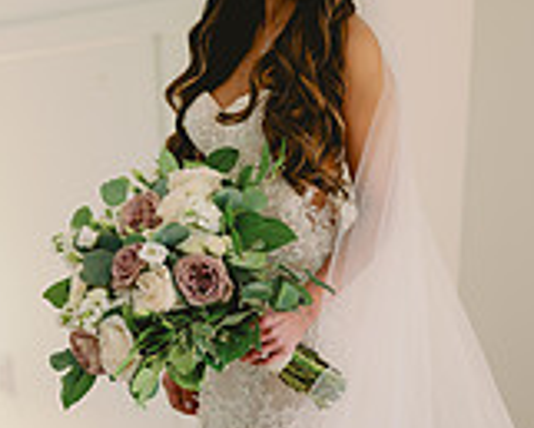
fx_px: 2072
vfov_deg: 11.7
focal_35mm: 131
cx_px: 184
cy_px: 342
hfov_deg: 14.7
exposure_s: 1/200
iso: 320
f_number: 2
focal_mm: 50
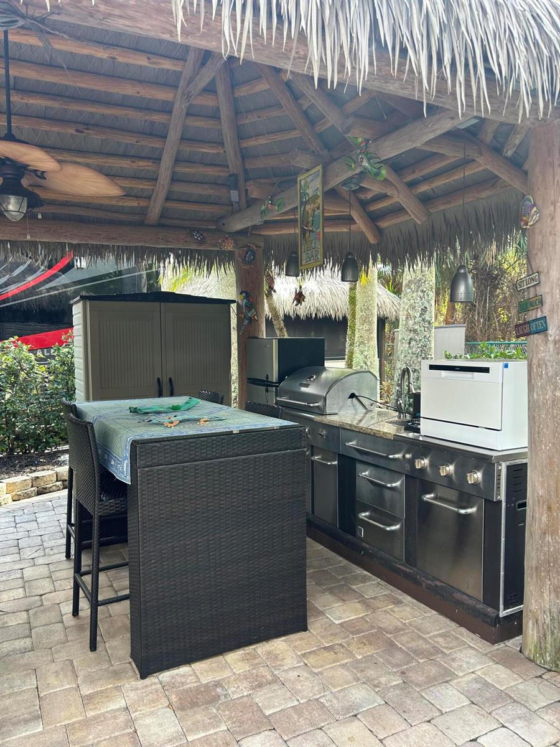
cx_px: 280
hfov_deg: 53.1
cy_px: 374
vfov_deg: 67.3
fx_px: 561
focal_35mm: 26
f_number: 1.5
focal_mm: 5.7
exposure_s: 1/121
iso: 40
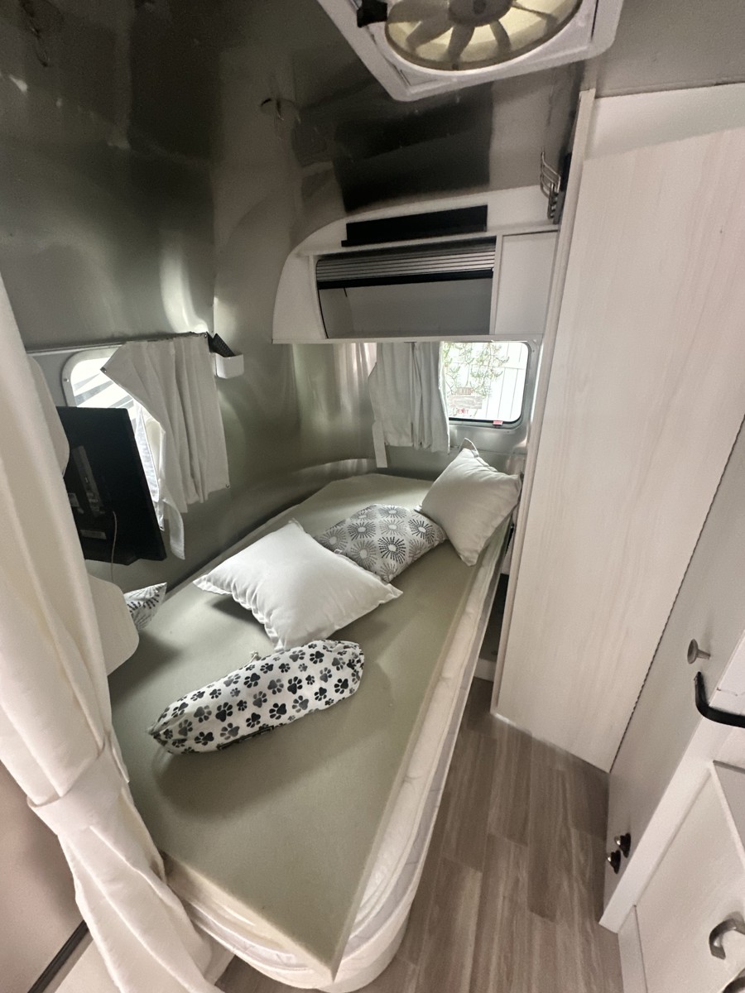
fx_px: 402
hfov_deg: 85.7
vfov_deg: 102.1
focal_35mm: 14
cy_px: 496
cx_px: 372
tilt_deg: -23.7
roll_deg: -2.0
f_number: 2.2
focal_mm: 2.22
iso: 640
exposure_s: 1/60
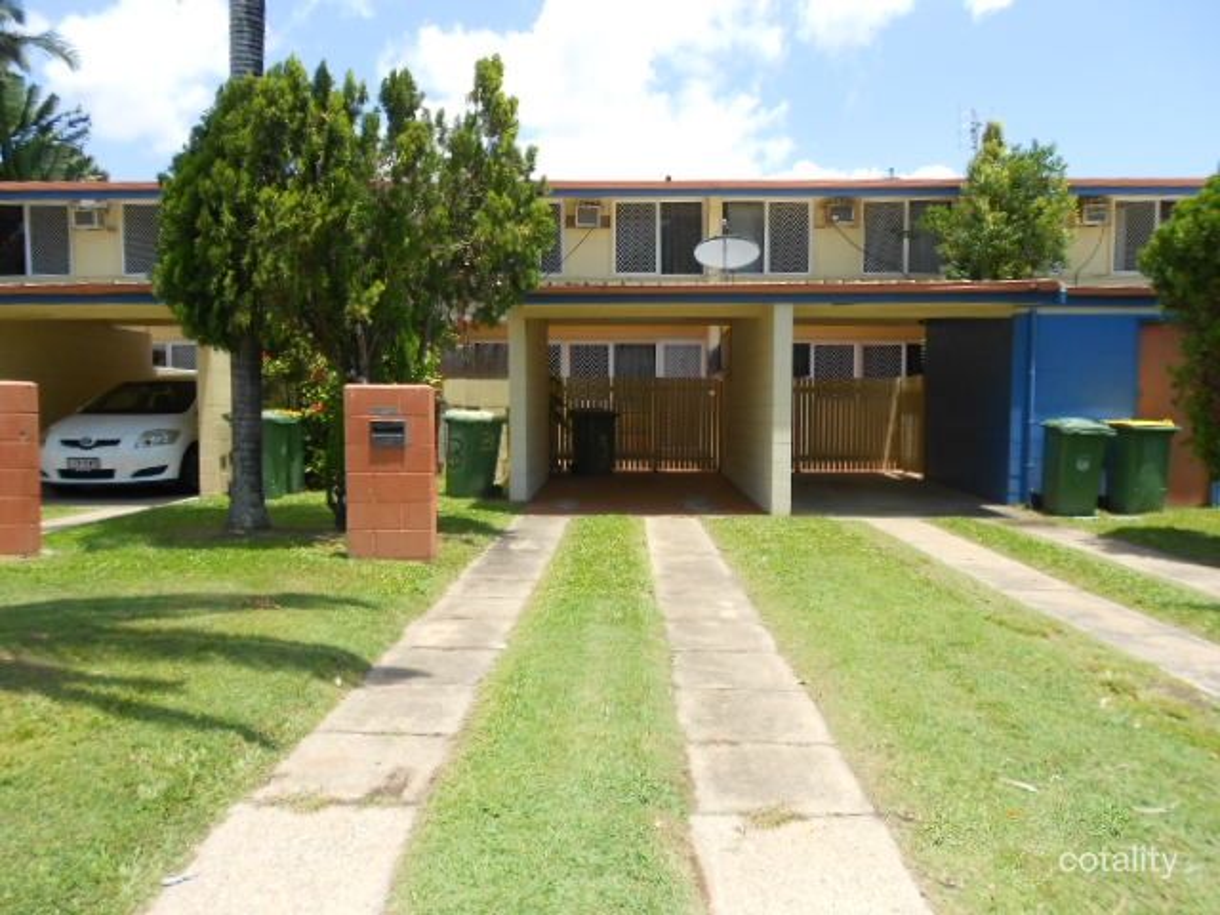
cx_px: 610
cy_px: 458
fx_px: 916
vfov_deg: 53.1
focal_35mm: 26
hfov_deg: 67.3
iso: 80
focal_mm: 4.6
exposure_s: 1/640
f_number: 3.2
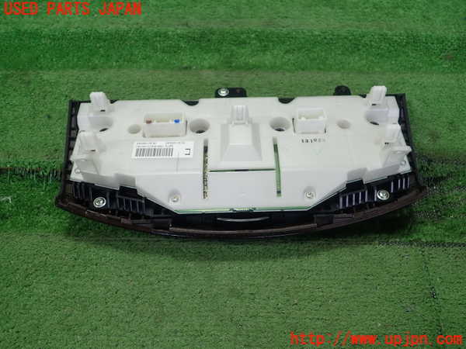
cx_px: 233
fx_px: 404
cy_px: 174
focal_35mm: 30
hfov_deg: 60.0
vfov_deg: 46.8
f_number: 2.3
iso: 160
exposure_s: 1/125
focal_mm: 5.5
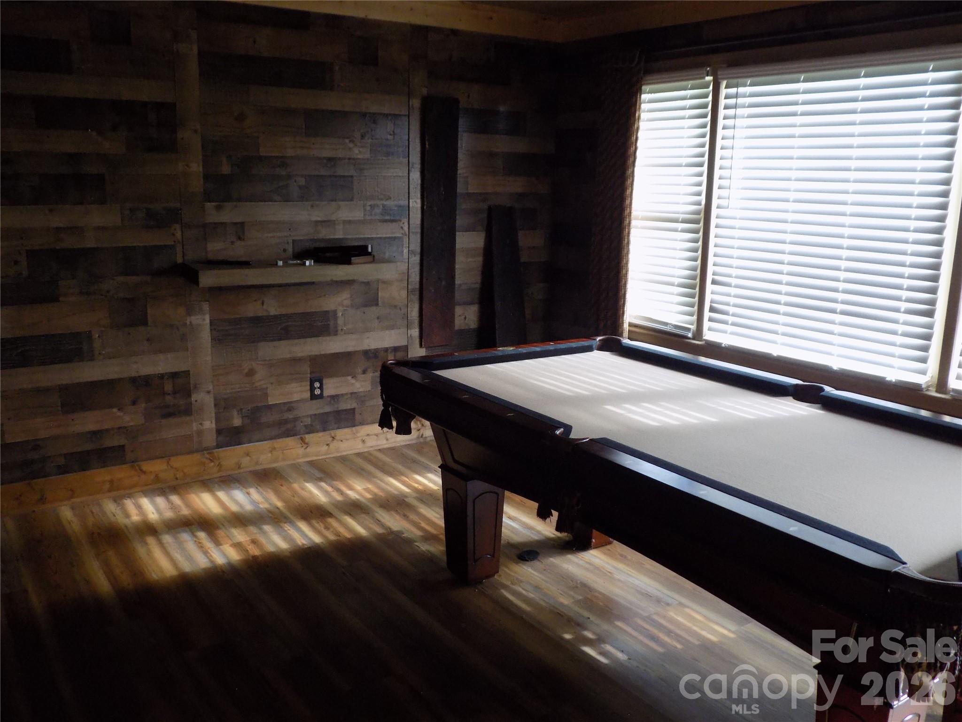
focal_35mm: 30
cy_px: 361
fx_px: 834
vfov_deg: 46.8
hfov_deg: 60.0
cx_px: 481
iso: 280
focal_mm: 5.3
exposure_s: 1/30
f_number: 3.3
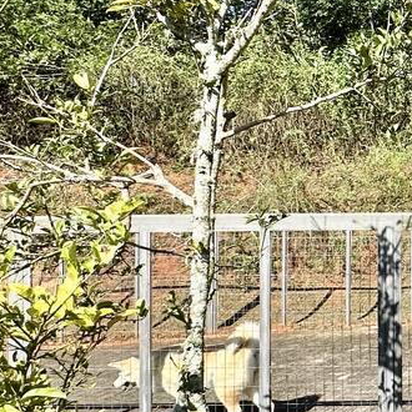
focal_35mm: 54
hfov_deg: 23.0
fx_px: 727
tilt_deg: +1.1
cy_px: 201
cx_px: 675
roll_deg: +0.3
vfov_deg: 31.6
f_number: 2.2
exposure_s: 1/1092
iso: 50
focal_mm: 2.22
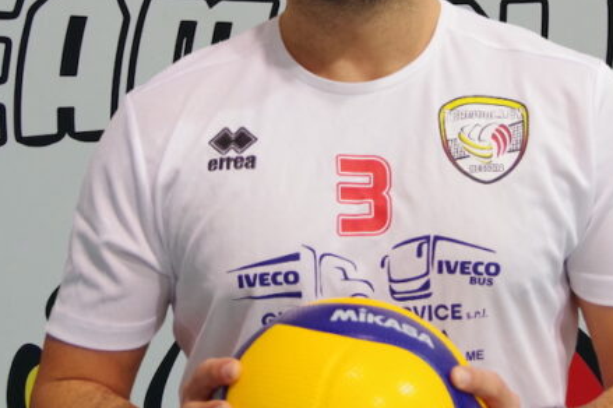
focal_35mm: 98
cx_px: 363
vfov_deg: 13.8
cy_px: 46
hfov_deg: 20.8
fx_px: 1667
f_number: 3.2
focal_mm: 28.13
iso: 1600
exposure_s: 1/50
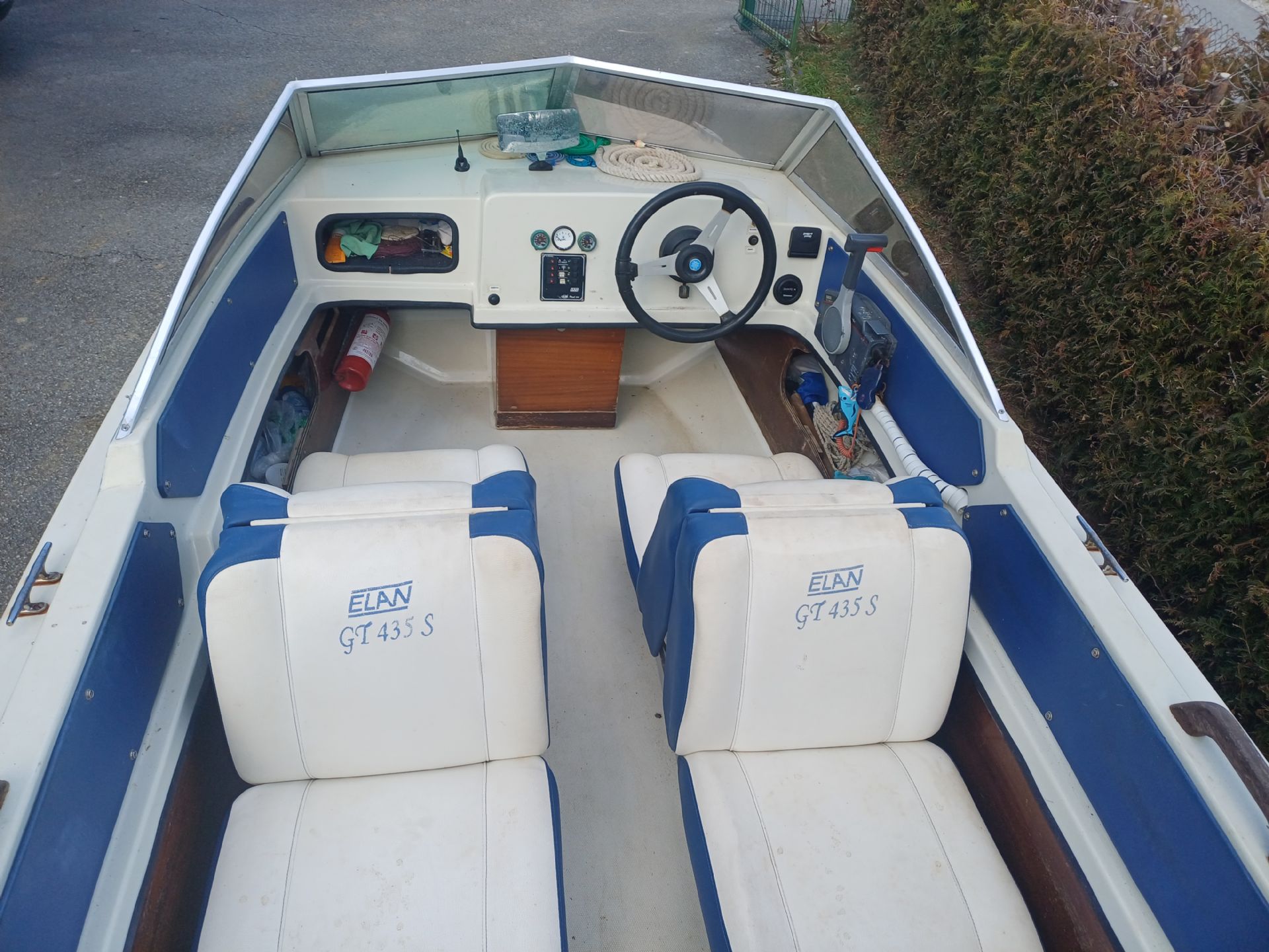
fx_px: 916
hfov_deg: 69.4
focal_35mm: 25
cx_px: 634
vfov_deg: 54.9
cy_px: 476
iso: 50
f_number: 1.8
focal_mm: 4.65
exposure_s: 1/487
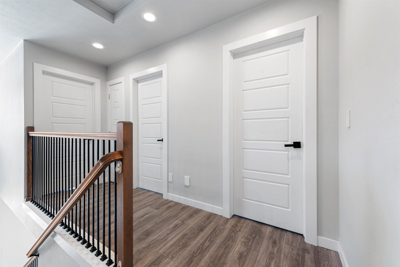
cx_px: 200
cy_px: 134
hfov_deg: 104.2
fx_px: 156
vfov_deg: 81.2
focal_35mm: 14
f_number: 8
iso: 320
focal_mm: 14
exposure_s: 1/4
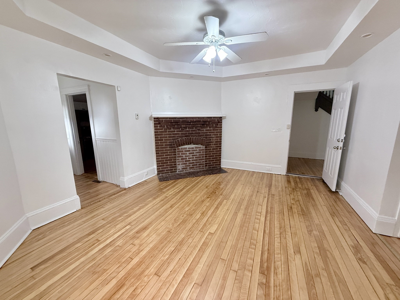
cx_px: 200
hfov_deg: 102.1
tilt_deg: -10.1
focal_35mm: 14
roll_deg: +0.7
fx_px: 162
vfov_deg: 85.7
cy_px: 150
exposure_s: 1/120
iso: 320
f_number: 2.2
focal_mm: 2.22
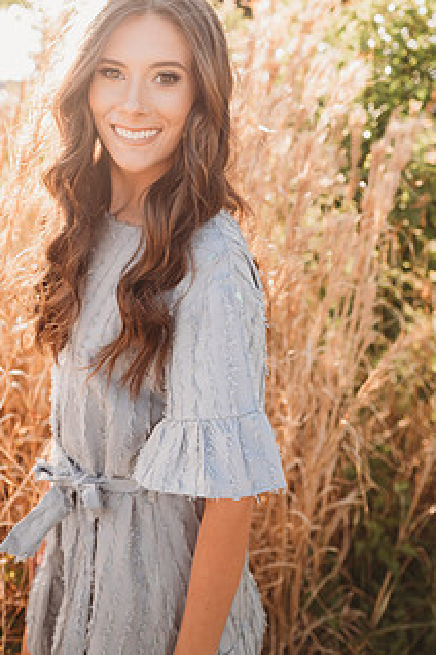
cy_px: 200
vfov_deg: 54.3
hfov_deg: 38.7
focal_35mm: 34
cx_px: 173
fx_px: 618
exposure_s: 1/400
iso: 100
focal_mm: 24
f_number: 2.5
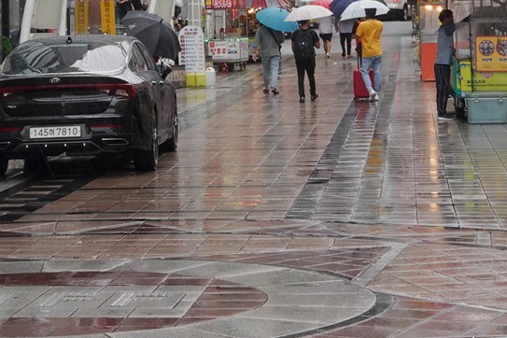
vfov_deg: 10.2
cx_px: 229
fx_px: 1817
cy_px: -190
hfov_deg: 15.9
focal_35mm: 129
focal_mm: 35
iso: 800
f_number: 18
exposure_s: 1/100
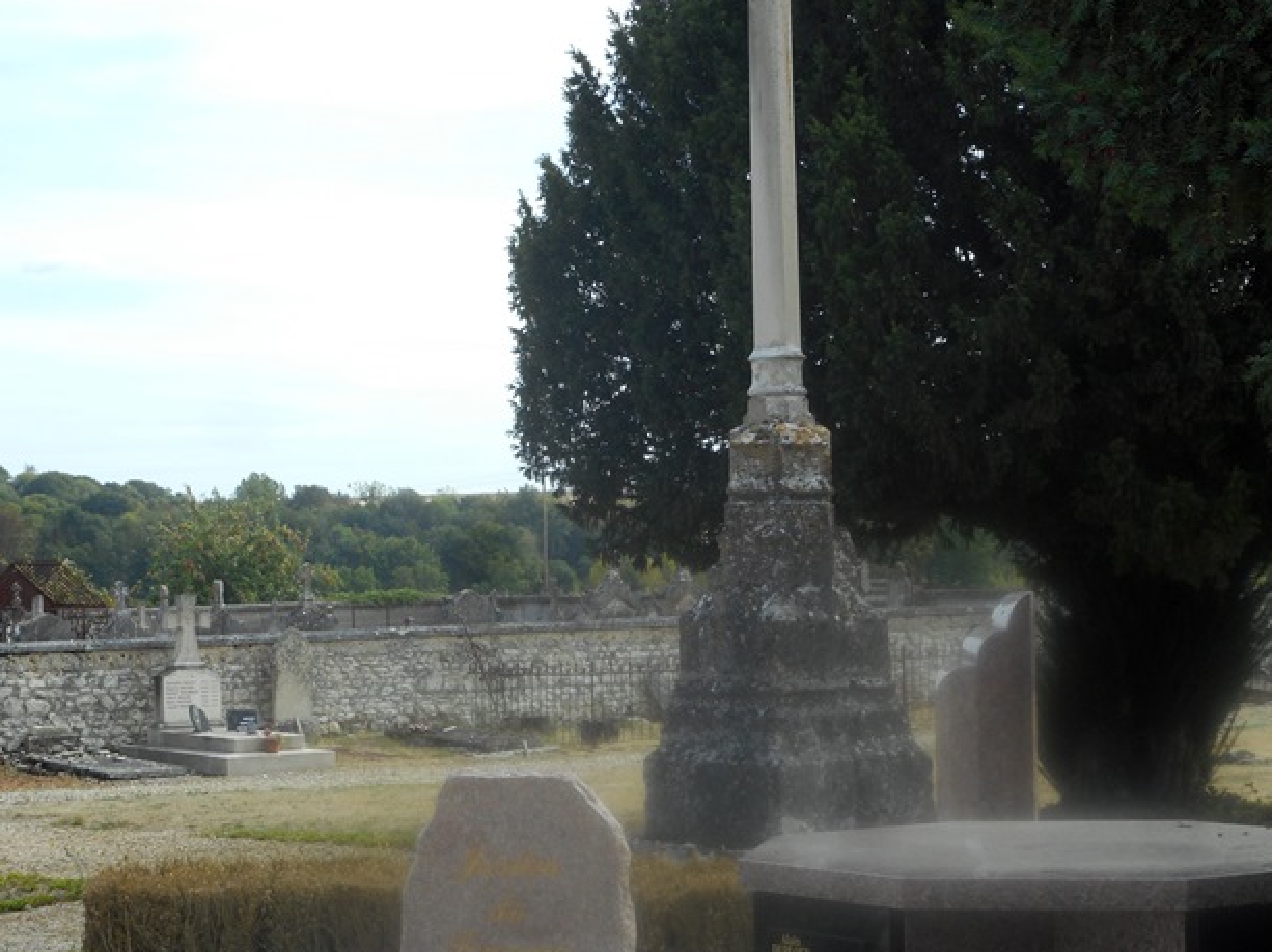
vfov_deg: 17.6
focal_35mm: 84
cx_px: 600
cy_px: 452
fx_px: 3085
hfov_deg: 23.3
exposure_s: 1/250
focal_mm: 12
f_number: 5.3
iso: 80
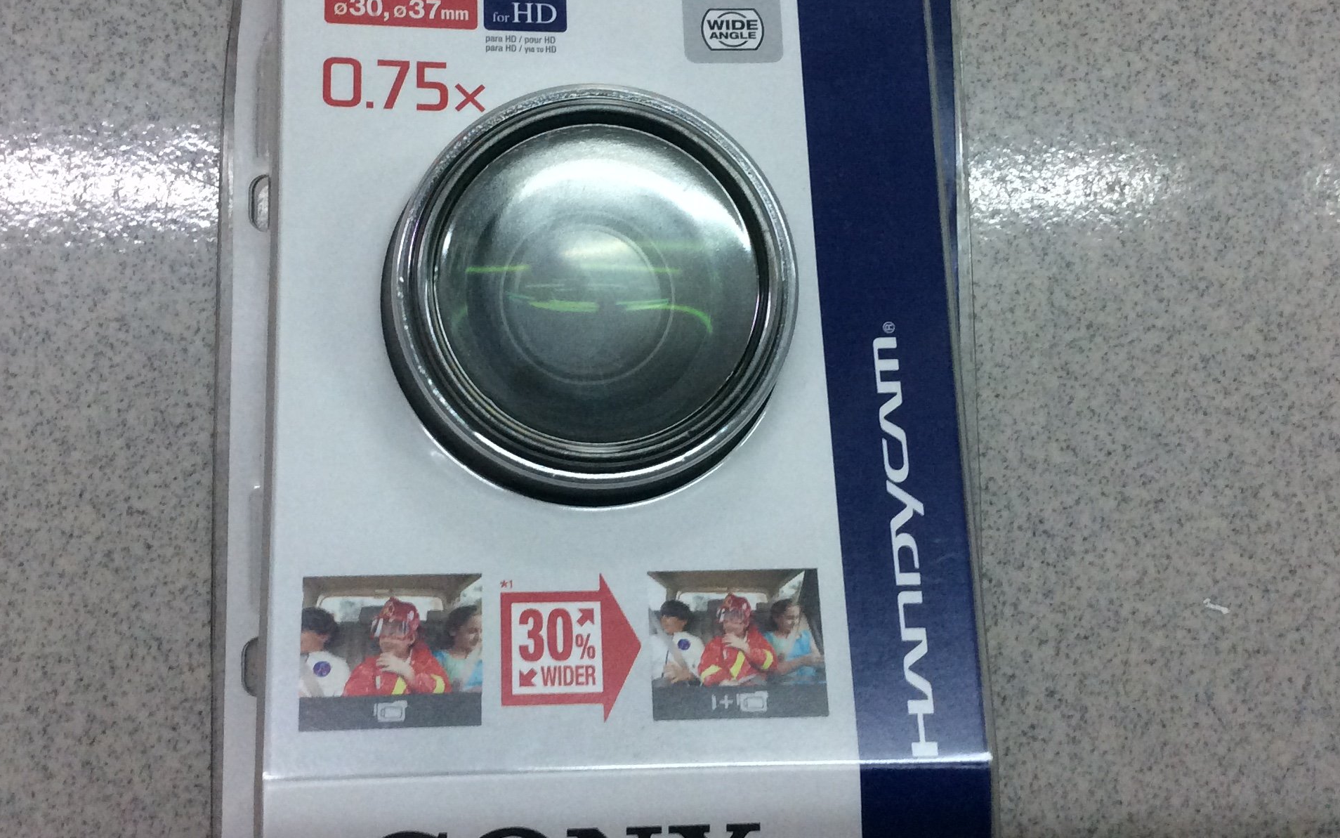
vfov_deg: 27.9
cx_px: 626
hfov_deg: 43.5
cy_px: 327
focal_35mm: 46
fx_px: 1680
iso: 100
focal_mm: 3.3
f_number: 2.4
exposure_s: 1/24
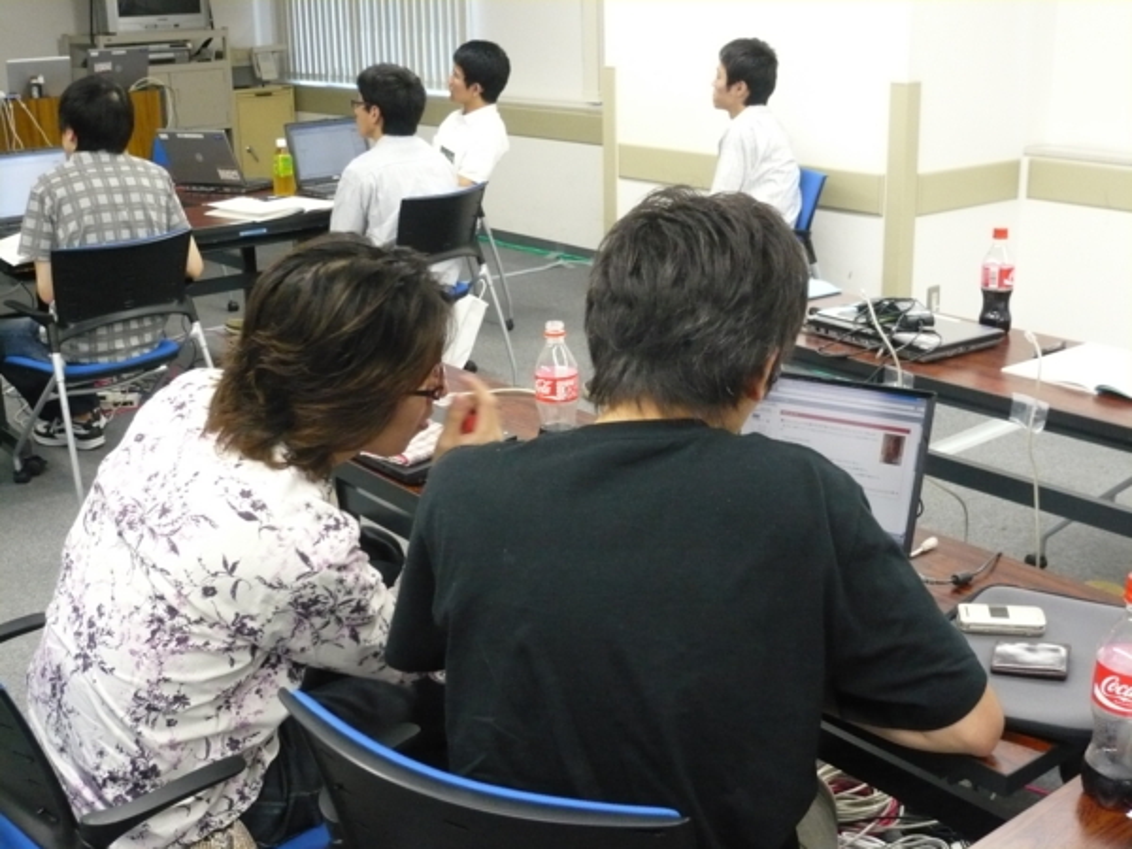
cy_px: 424
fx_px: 1406
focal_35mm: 43
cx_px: 566
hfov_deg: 43.9
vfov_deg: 33.6
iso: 400
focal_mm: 7
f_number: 3.4
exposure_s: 1/50
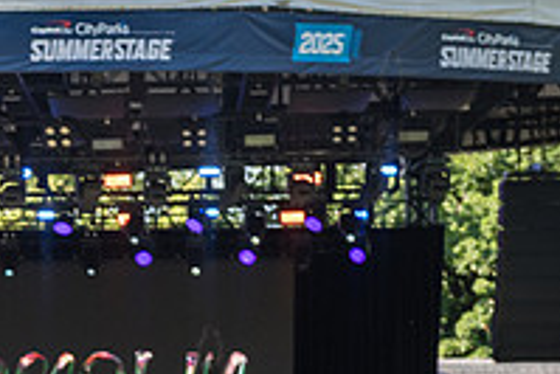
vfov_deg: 9.3
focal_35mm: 144
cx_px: -77
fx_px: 2242
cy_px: 555
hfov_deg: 13.9
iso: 400
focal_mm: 45
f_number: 4
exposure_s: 1/800
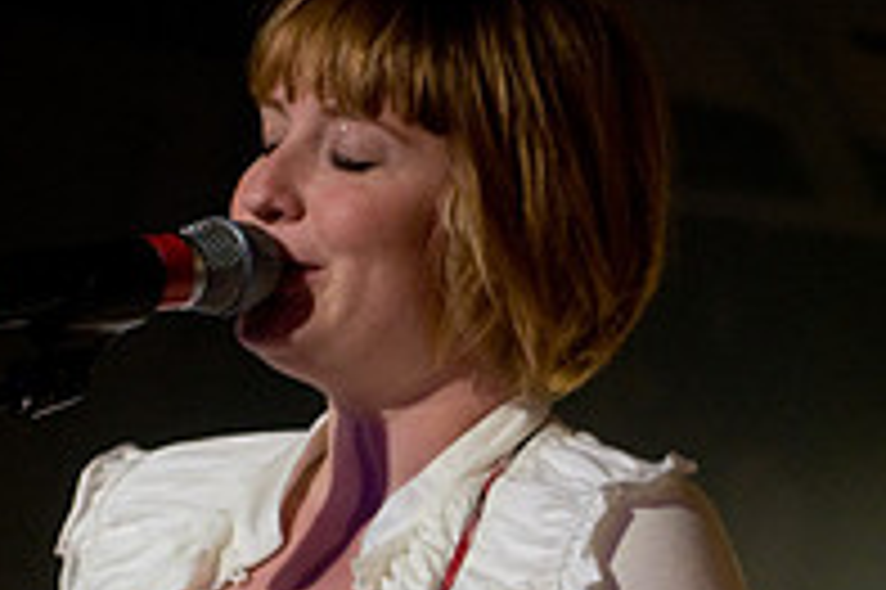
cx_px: 499
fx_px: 6295
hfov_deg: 8.1
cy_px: 583
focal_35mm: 256
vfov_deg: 5.3
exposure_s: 1/160
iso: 800
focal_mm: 58
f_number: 2.8
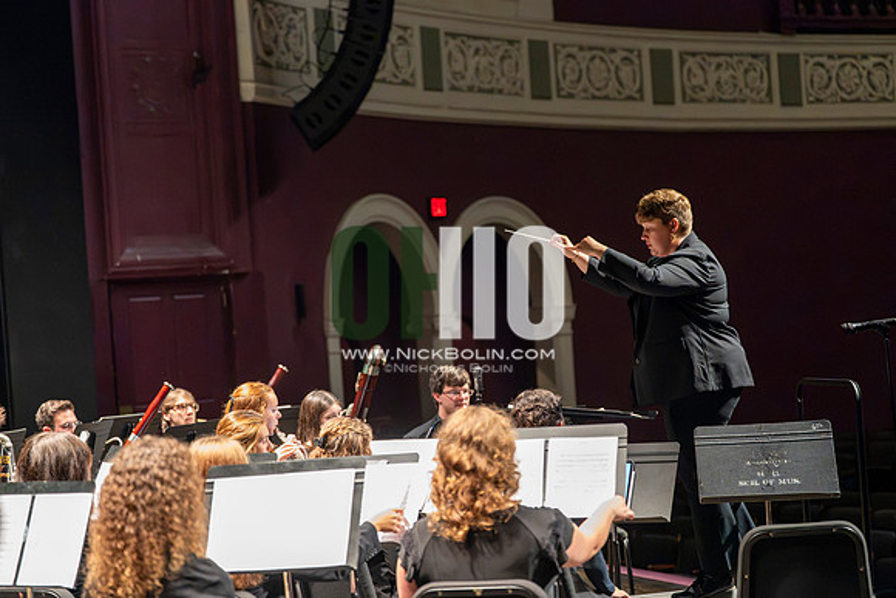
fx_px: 2116
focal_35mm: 85
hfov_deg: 23.9
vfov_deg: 16.1
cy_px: 299
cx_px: 448
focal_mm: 85
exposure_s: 1/640
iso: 12800
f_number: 2.8
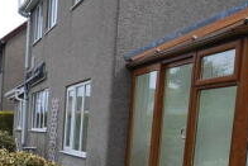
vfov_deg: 21.7
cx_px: -111
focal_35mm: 60
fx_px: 414
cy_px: 172
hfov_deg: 25.9
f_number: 6.3
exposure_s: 1/160
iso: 100
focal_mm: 12
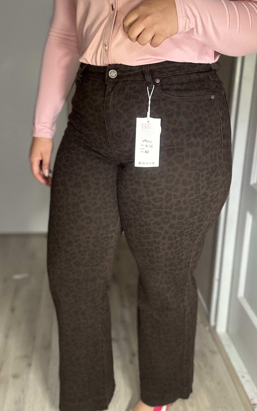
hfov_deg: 32.0
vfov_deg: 49.1
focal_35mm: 40
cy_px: 178
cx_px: 120
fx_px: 448
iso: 250
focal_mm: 2.69
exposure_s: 1/60
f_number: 1.9
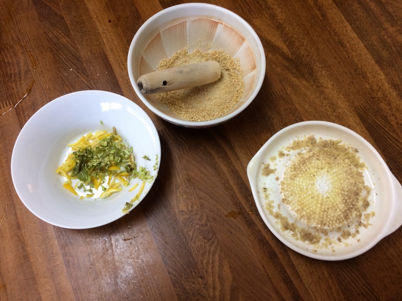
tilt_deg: -73.5
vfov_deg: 48.2
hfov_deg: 61.7
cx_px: 201
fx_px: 337
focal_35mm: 29
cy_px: 150
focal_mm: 4.15
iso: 100
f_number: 2.2
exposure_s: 1/33
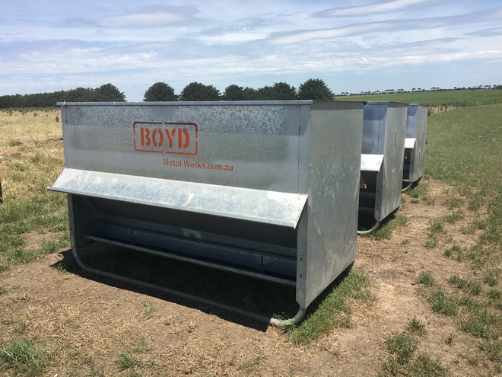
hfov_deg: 61.7
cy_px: 188
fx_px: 421
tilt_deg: -13.5
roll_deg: +2.1
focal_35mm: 29
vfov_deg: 48.2
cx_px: 251
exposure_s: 1/2137
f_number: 2.2
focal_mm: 4.15
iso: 25
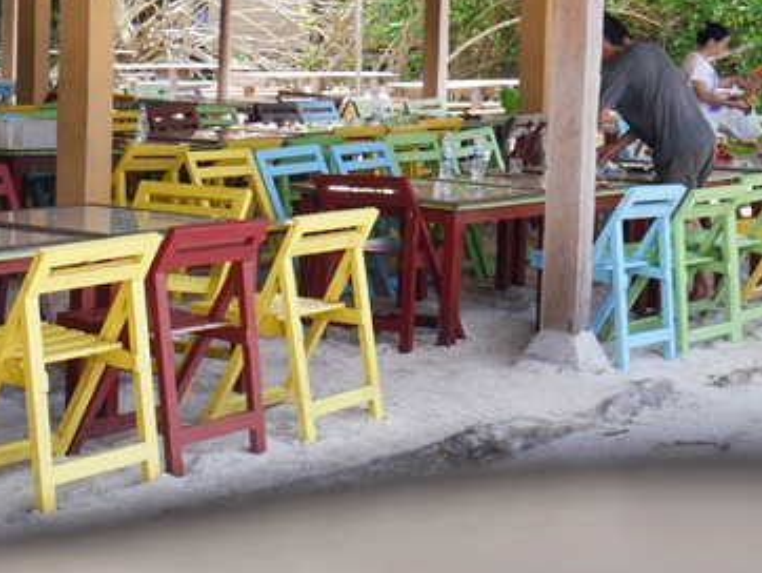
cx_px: 120
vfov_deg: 16.5
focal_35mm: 89
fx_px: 1960
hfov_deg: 21.6
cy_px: 137
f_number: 7.1
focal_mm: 23
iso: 200
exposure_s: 1/160
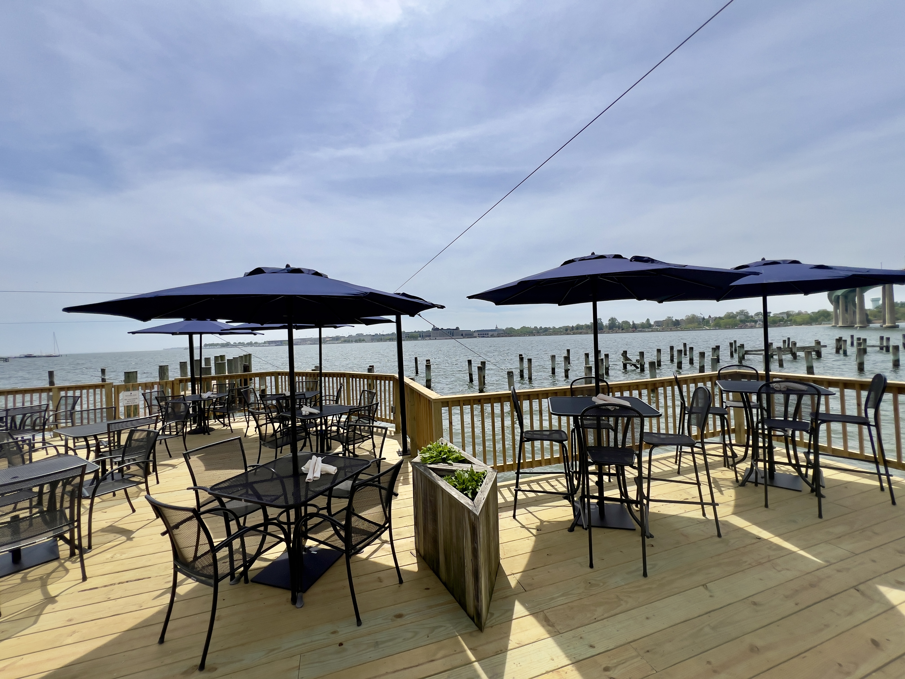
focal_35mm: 13
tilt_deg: +0.7
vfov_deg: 89.9
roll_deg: +2.5
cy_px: 340
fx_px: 340
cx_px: 452
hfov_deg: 106.2
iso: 40
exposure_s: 1/3650
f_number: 1.8
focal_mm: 1.57
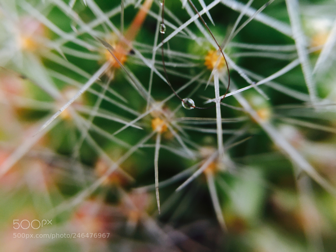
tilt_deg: -51.4
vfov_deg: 48.2
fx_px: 281
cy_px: 126
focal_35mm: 29
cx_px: 168
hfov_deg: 61.7
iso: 40
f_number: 2.2
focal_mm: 4.15
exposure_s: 1/33
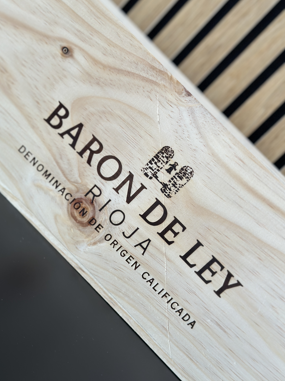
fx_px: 538
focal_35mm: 49
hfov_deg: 29.7
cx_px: 140
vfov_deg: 38.9
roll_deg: -44.9
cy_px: 187
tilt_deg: -12.2
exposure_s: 1/91
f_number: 1.78
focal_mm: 6.86
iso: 125
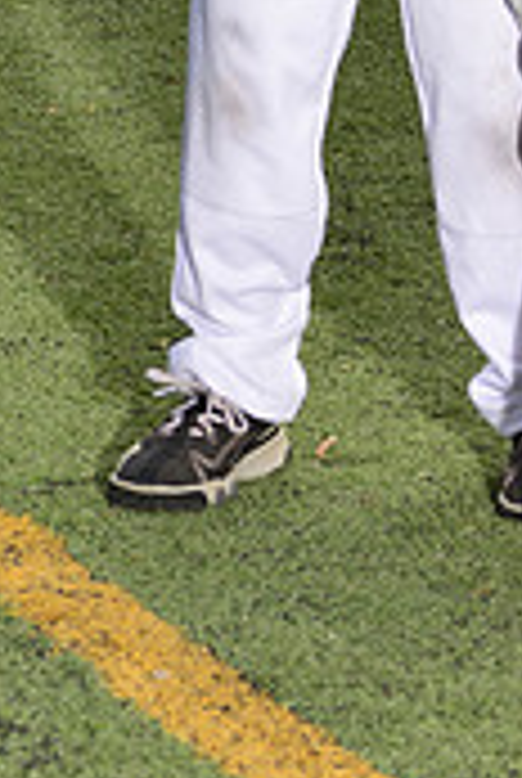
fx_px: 5805
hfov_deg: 5.1
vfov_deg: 7.6
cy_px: -337
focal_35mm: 268
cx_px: 785
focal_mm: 80
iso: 125
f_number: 11
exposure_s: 1/200
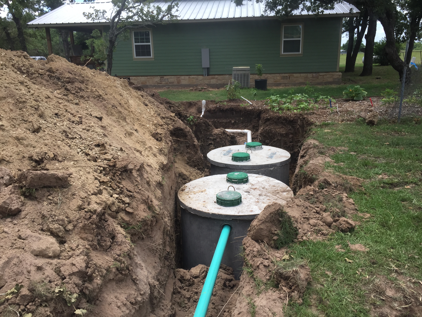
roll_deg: -0.1
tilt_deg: -15.5
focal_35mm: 29
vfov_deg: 48.2
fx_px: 354
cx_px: 211
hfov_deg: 61.7
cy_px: 158
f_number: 2.2
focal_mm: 4.15
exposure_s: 1/706
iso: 32
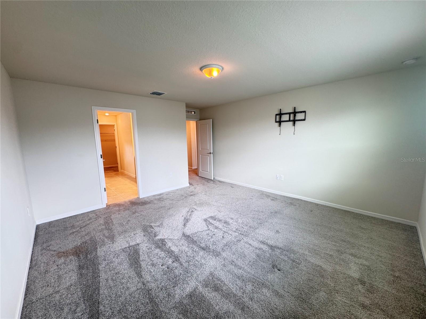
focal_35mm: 14
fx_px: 172
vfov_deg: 85.7
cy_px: 160
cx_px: 213
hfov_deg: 102.1
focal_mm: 2.22
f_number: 2.2
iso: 200
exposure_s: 1/60
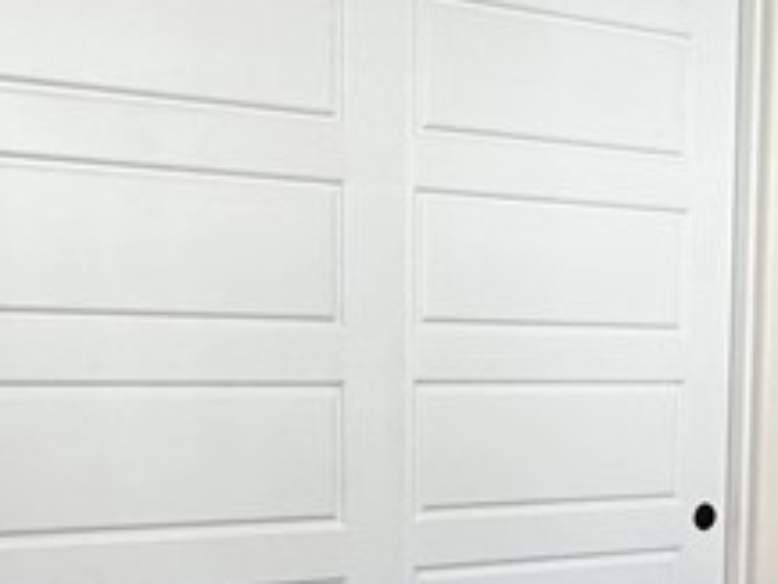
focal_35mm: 66
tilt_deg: -6.7
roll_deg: -0.4
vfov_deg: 21.8
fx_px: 1484
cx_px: 570
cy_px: 523
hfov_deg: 29.0
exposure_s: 1/120
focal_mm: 2.22
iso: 200
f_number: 2.2
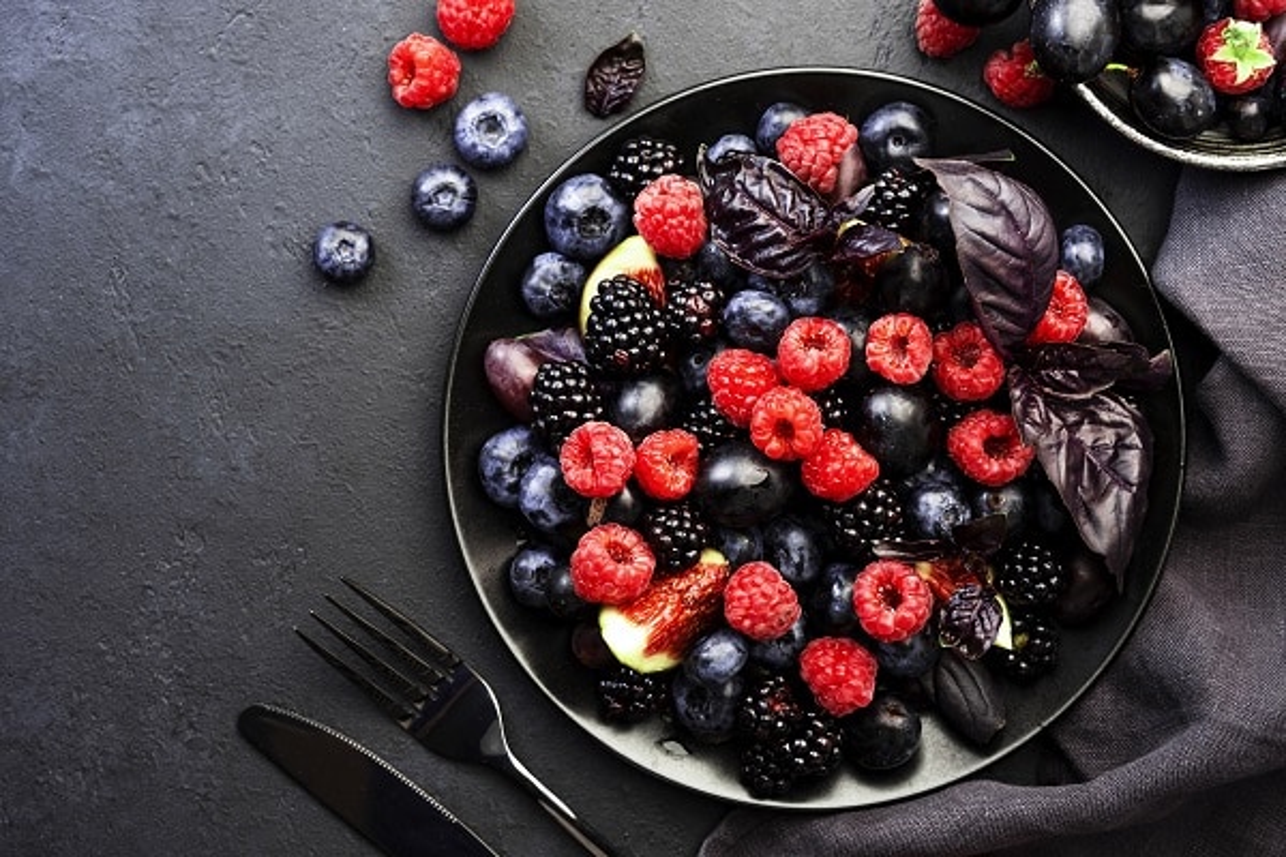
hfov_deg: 27.7
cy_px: 428
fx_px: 2608
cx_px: 643
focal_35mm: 73
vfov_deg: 18.7
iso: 80
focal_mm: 48.5
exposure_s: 1/30
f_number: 5.6
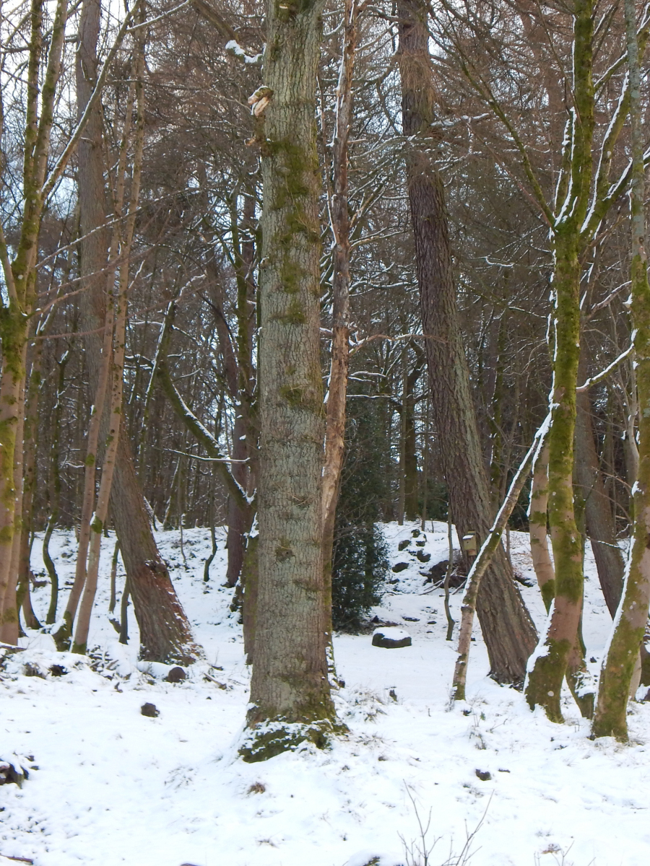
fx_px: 1352
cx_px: 325
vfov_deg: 35.5
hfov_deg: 27.0
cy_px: 433
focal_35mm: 54
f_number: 3.8
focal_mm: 9.7
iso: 125
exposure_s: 1/50
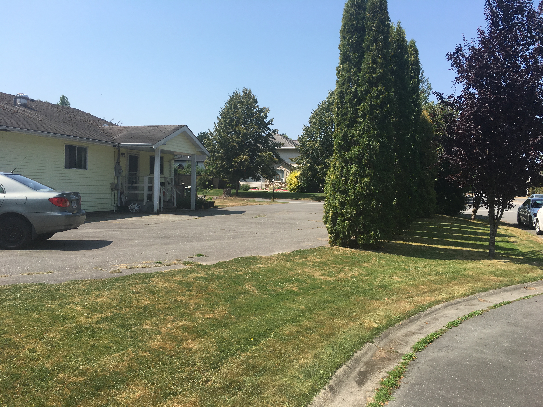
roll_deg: -1.1
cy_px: 204
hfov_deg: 61.7
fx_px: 455
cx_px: 272
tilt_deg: -2.3
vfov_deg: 48.2
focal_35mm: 29
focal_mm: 4.15
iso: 25
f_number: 2.2
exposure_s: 1/1709
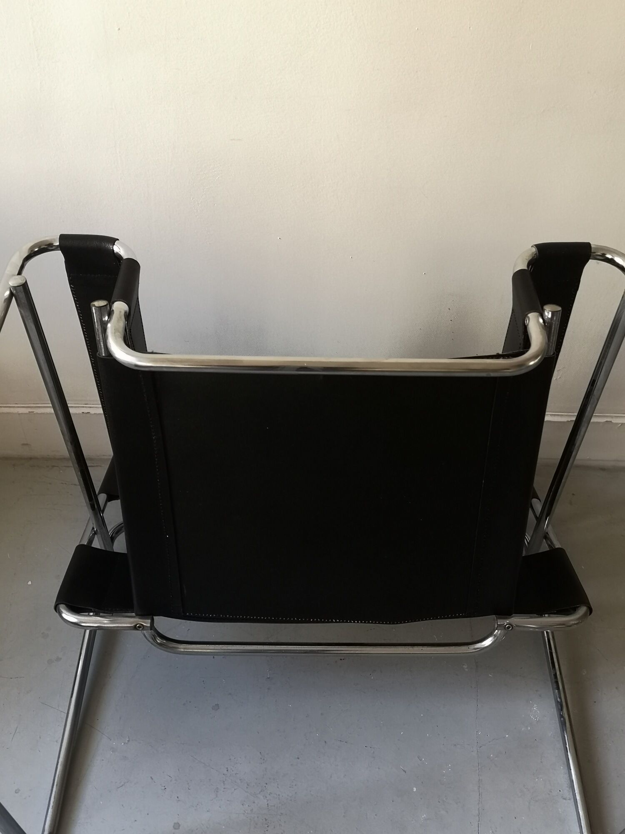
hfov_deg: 42.9
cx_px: 312
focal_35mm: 33
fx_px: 794
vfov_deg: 55.4
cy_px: 417
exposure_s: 1/50
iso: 200
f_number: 1.8
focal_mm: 3.95
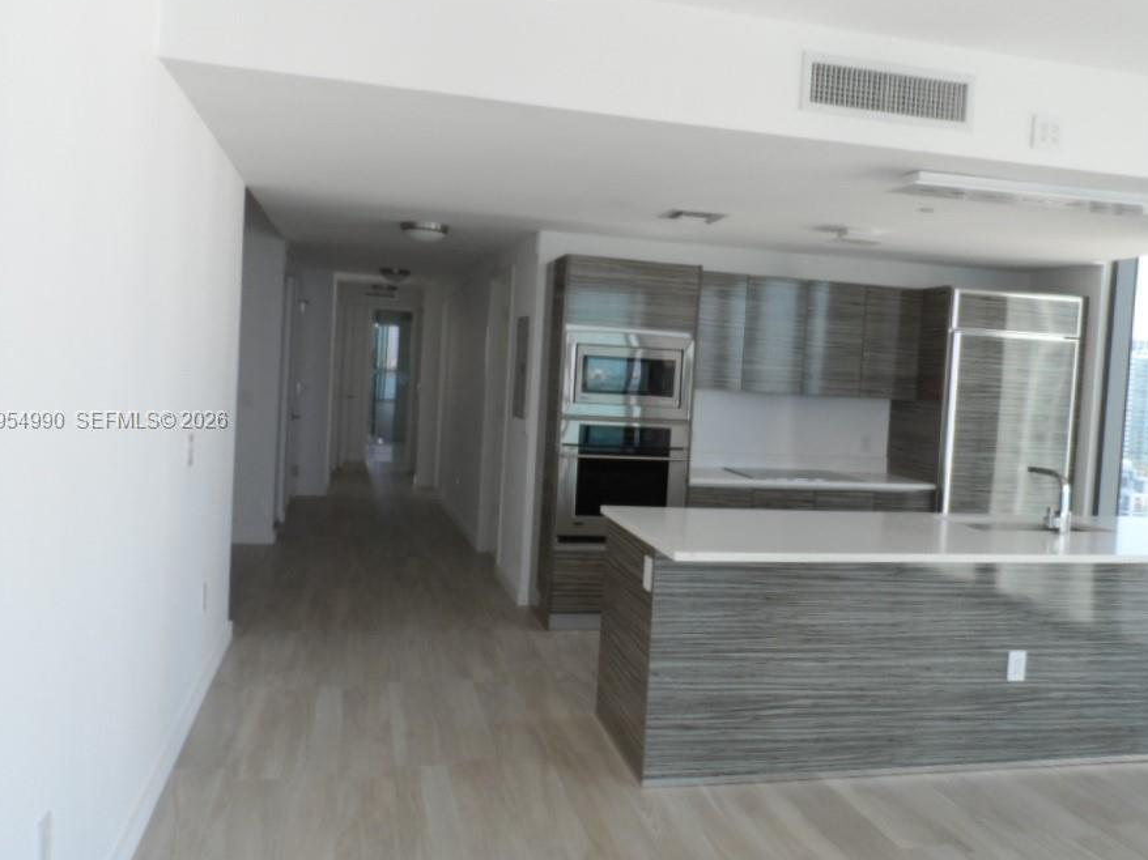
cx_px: 620
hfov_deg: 63.4
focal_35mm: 28
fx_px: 928
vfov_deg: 49.7
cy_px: 421
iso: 80
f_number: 3.2
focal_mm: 4
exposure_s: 1/125
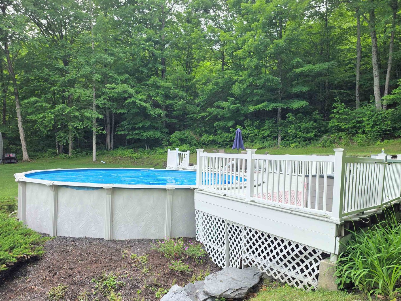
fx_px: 301
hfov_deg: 67.2
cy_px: 165
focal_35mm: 26
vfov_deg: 53.0
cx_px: 215
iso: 40
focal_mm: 6.25
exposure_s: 1/359
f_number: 1.7
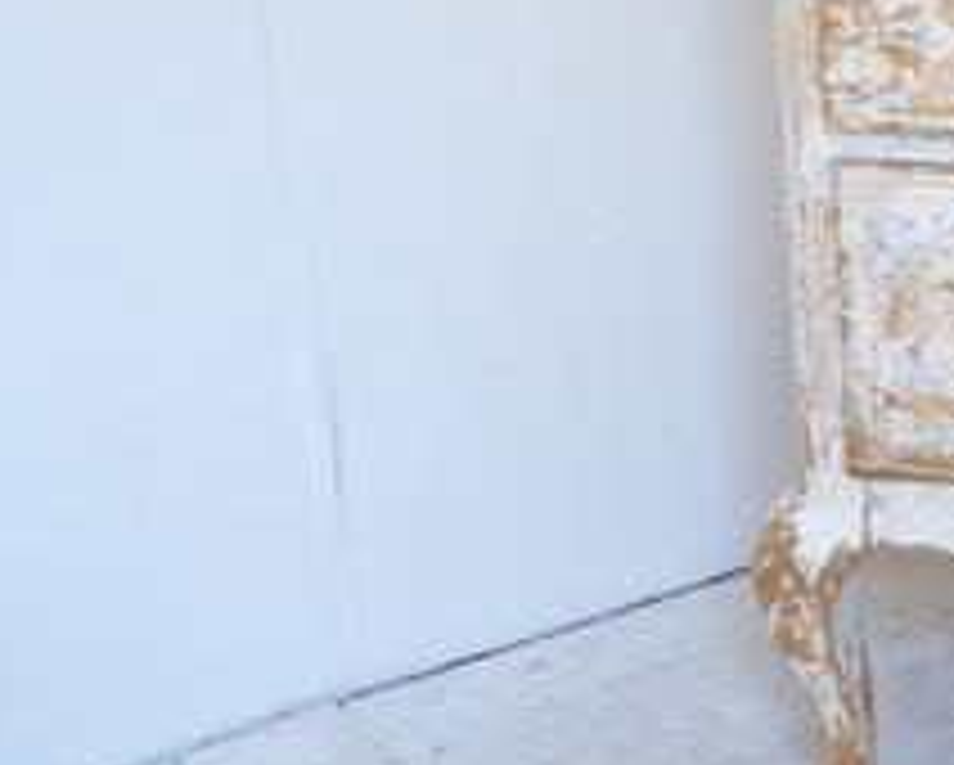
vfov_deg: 16.7
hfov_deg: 19.6
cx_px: 1184
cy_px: 104
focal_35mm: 91
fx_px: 2572
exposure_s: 1/40
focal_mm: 5.8
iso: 400
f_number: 3.6
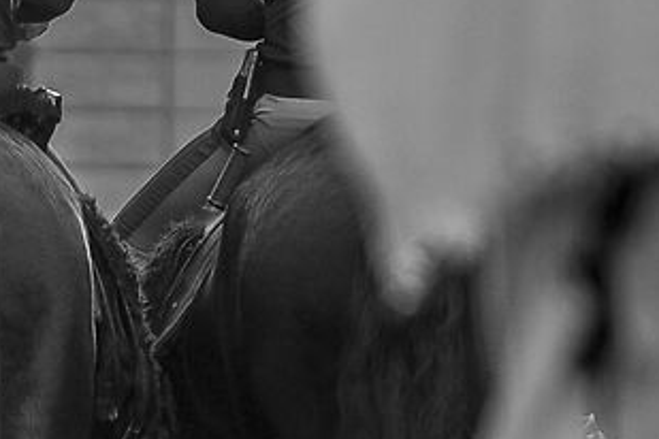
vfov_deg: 0.8
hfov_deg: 1.3
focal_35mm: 1630
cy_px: 294
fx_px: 29836
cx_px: 143
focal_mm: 140
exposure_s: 1/300
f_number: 2.8
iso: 200
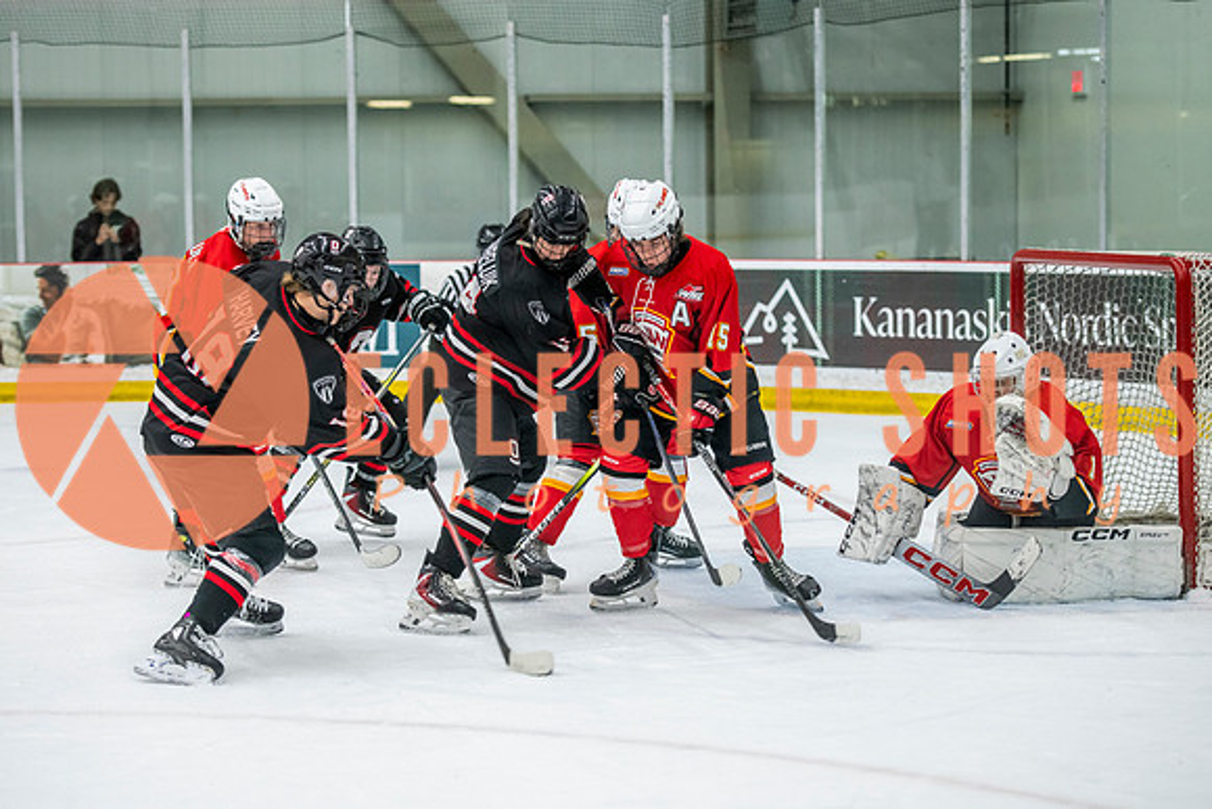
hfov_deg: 19.2
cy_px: 424
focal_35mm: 106
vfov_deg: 12.9
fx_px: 3573
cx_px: 575
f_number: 3.2
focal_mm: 95
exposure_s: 1/640
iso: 2000
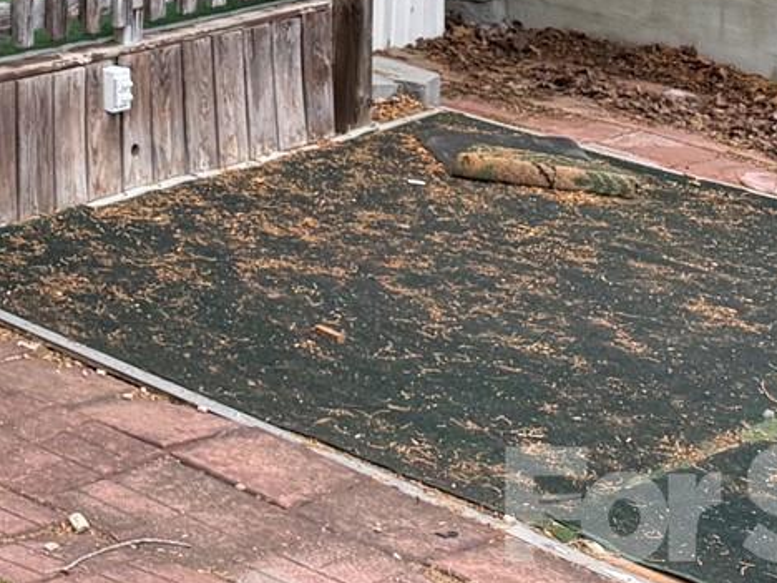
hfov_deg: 15.7
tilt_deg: -1.3
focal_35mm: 105
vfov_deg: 12.7
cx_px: -666
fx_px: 2357
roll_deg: -0.2
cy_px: -503
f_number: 1.78
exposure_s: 1/702
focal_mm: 6.76
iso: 100
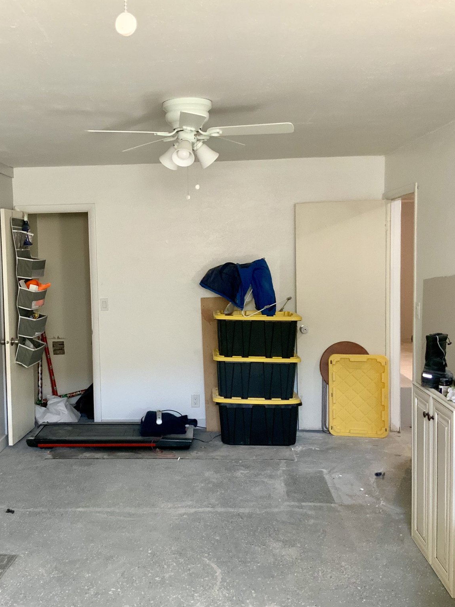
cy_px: 303
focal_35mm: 39
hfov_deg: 36.4
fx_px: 684
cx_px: 151
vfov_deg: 47.9
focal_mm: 3
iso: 125
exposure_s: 1/60
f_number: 1.8
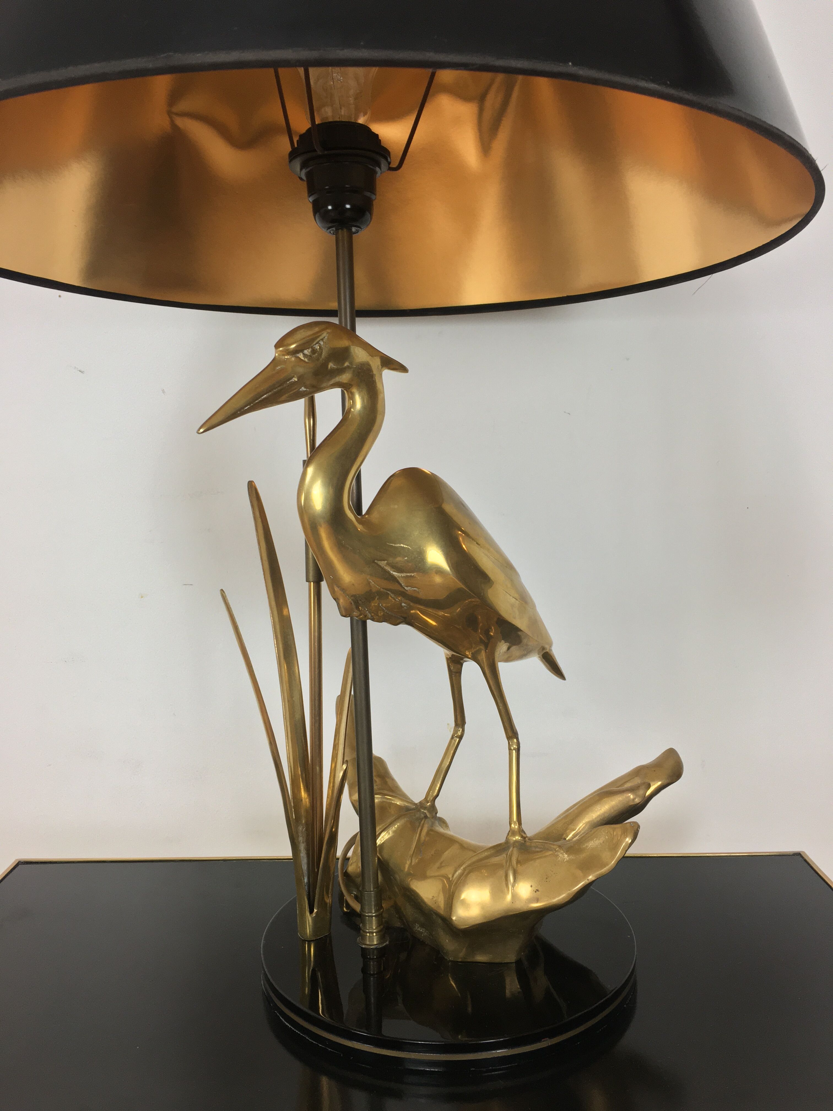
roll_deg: +2.3
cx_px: 416
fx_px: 930
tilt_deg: -5.8
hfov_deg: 48.2
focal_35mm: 29
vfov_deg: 61.7
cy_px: 556
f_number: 2.2
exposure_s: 1/33
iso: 50
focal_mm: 4.15
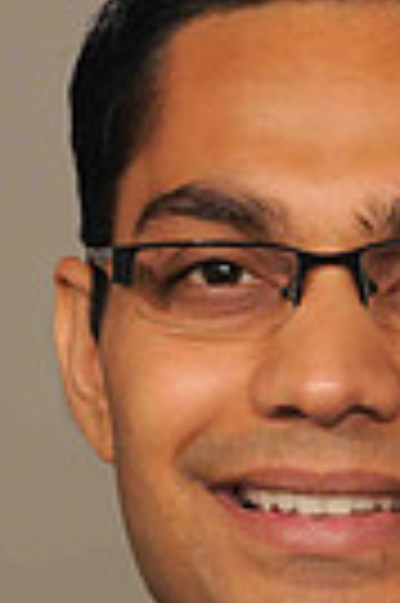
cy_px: 508
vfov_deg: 4.5
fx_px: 7602
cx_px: 308
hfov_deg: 3.0
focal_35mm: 455
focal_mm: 90
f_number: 6.3
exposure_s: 1/60
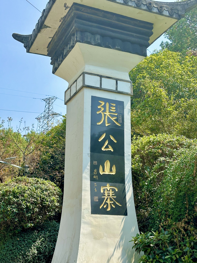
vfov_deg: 39.7
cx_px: 98
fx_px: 364
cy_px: 132
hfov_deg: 30.3
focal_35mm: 48
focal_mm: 6.86
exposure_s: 1/2597
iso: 64
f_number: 1.78
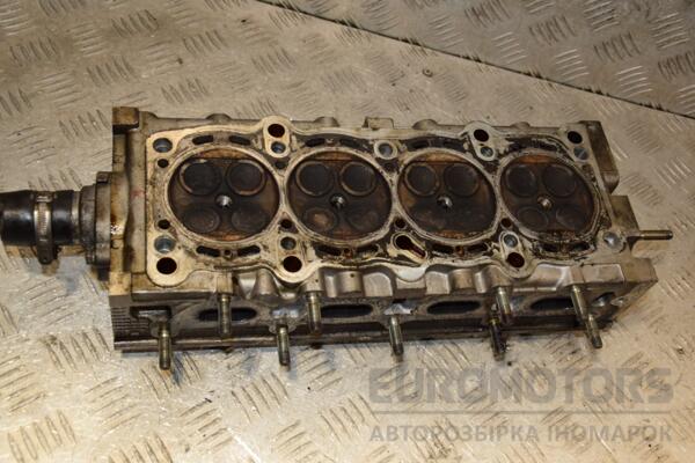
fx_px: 811
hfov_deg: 46.4
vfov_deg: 31.9
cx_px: 348
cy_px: 232
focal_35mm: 42
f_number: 5.6
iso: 800
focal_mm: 28
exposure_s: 1/200
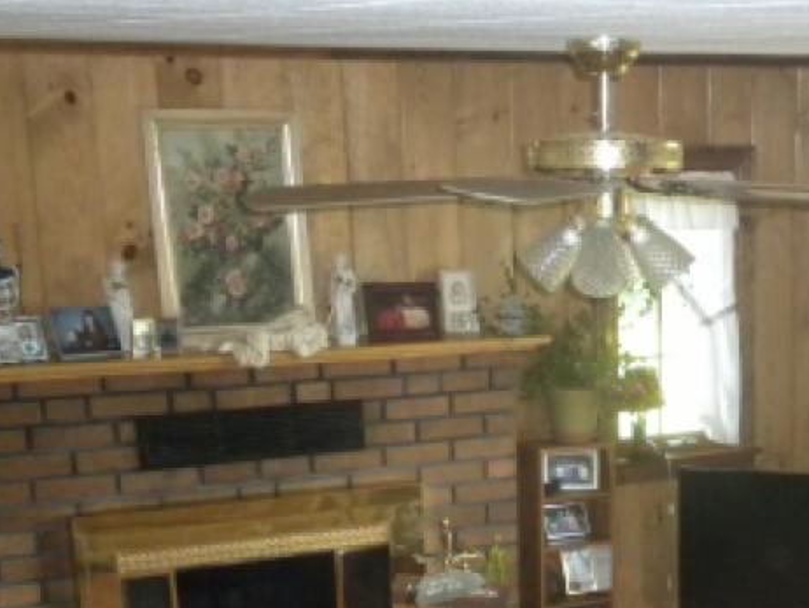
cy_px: 644
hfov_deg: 23.0
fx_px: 1917
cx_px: 779
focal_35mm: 82
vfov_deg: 17.5
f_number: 3.5
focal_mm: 6.6
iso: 406
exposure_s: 1/36
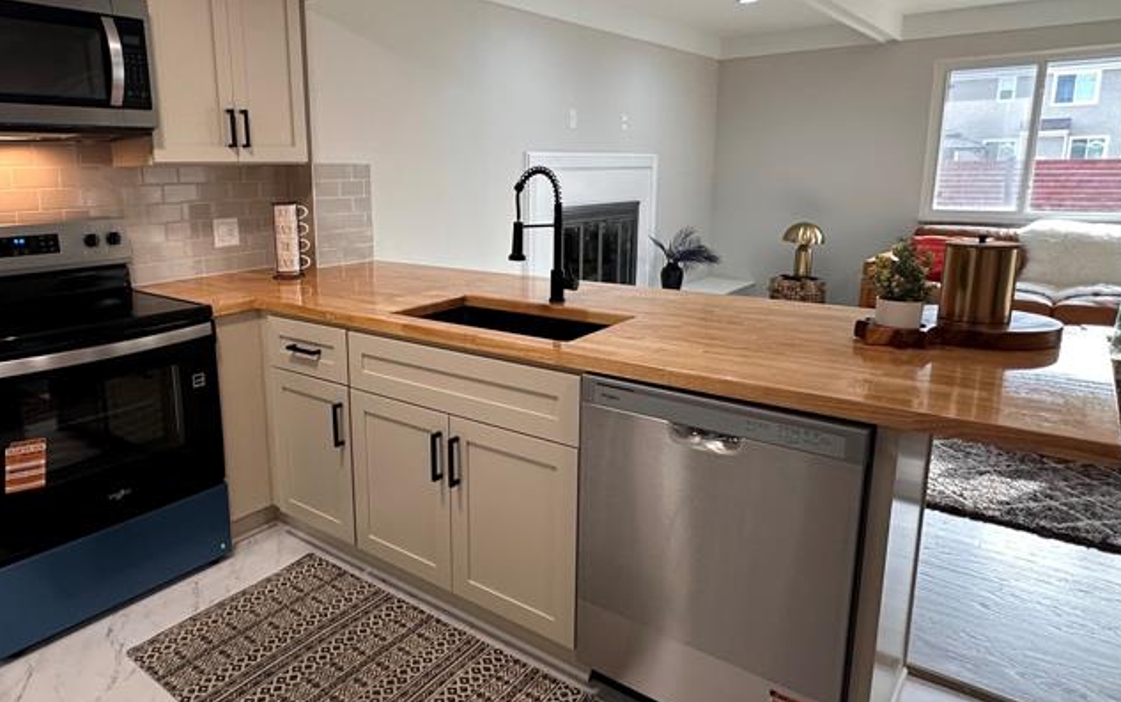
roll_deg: +0.6
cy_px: 310
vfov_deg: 51.0
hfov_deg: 74.0
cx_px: 450
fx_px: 733
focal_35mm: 24
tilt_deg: -10.3
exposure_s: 1/120
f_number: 2.2
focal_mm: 2.22
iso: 250
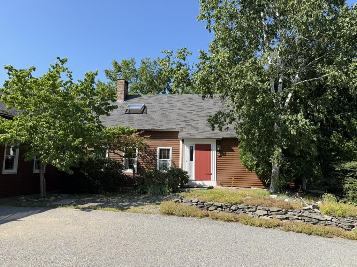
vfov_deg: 56.8
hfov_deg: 71.6
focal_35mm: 24
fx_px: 248
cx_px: 178
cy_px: 134
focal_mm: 6.76
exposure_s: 1/2299
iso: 80
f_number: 1.78
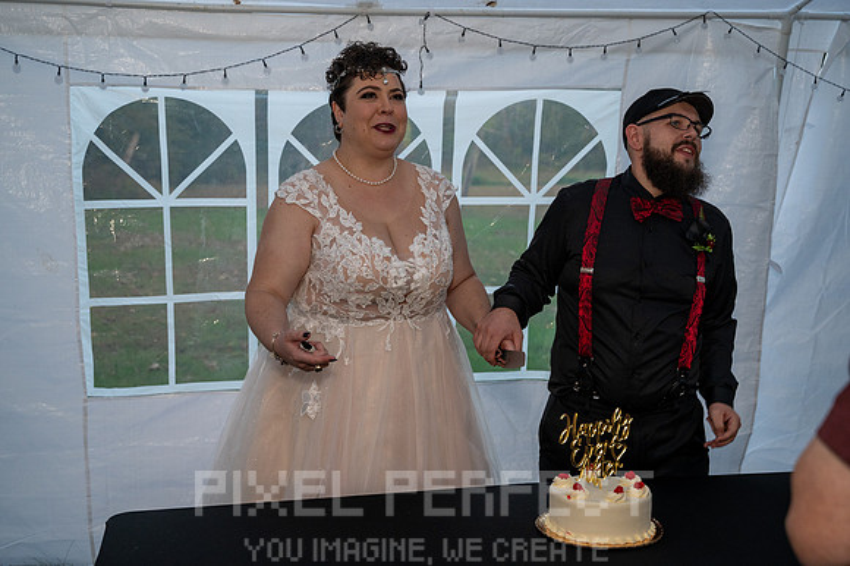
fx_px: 1038
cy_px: 283
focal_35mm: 44
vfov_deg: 30.5
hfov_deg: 44.5
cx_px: 425
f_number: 4
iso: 2000
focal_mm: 44
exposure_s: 1/200
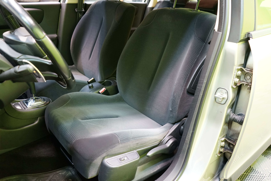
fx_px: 211
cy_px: 90
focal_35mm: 28
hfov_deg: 65.5
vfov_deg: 46.4
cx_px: 136
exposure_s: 1/30
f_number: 3.5
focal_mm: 28
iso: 2500
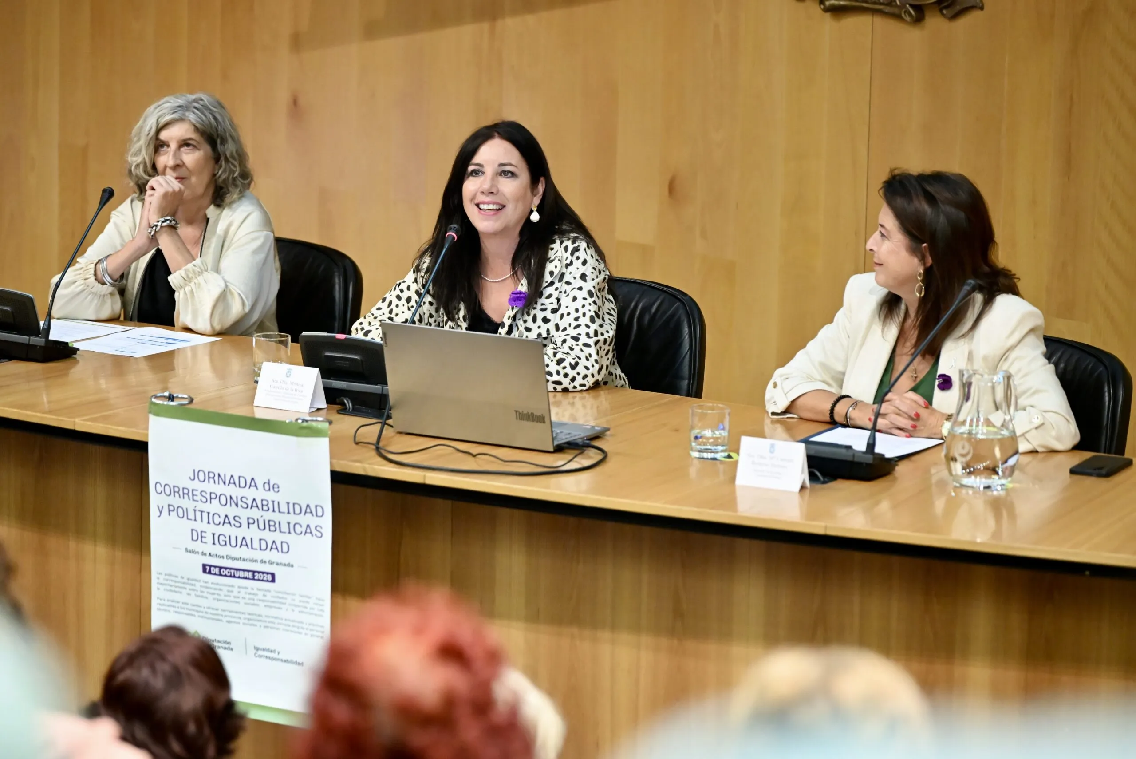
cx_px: 568
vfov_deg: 9.2
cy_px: 380
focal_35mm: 150
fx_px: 4736
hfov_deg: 13.7
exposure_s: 1/125
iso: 6400
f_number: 3.5
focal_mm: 150
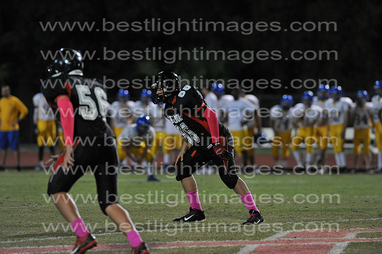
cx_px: 191
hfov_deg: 6.9
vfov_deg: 4.6
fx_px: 3181
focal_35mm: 300
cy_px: 127
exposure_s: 1/400
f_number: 4
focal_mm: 300
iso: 5000
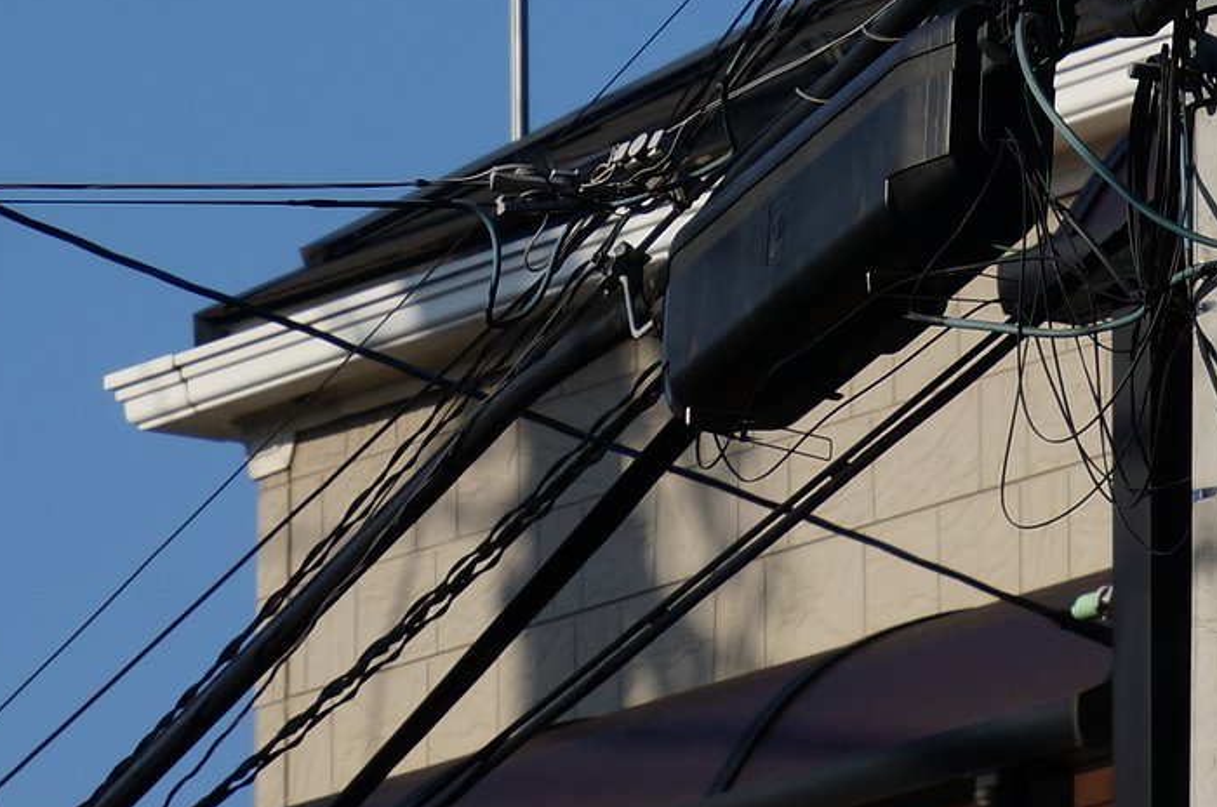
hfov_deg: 3.9
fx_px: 17783
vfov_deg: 2.6
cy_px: -250
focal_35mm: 527
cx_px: 921
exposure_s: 1/250
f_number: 9
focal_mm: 120
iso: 100
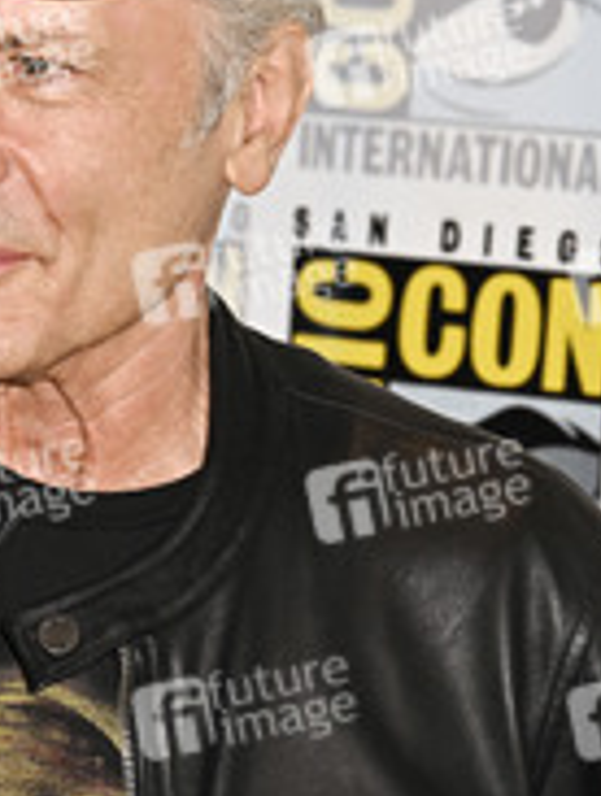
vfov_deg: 8.9
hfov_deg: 6.7
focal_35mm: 222
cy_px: 383
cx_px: -133
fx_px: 5121
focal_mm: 94
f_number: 5.6
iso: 1250
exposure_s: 1/250
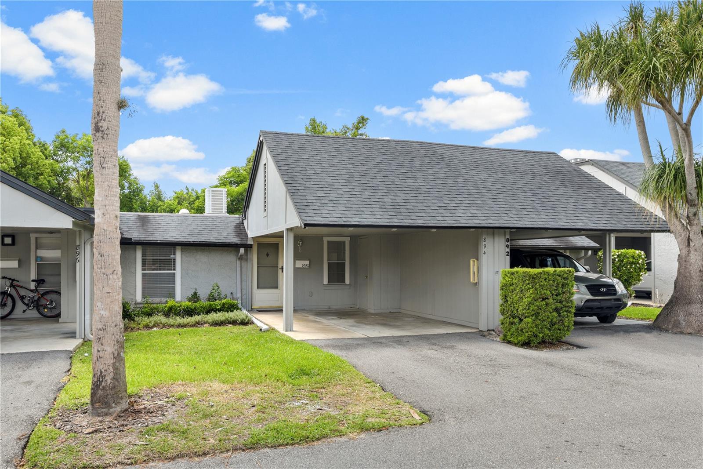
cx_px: 352
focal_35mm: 25
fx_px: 488
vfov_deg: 51.3
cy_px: 234
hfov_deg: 71.5
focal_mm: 25
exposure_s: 1/100
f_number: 8
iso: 250
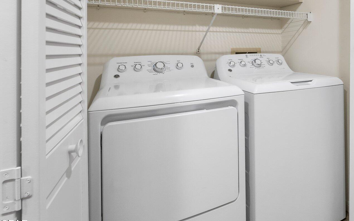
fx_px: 235
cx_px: 250
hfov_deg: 70.8
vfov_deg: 48.3
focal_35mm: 24
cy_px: 52
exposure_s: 1/60
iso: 1000
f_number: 8
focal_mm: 14.8
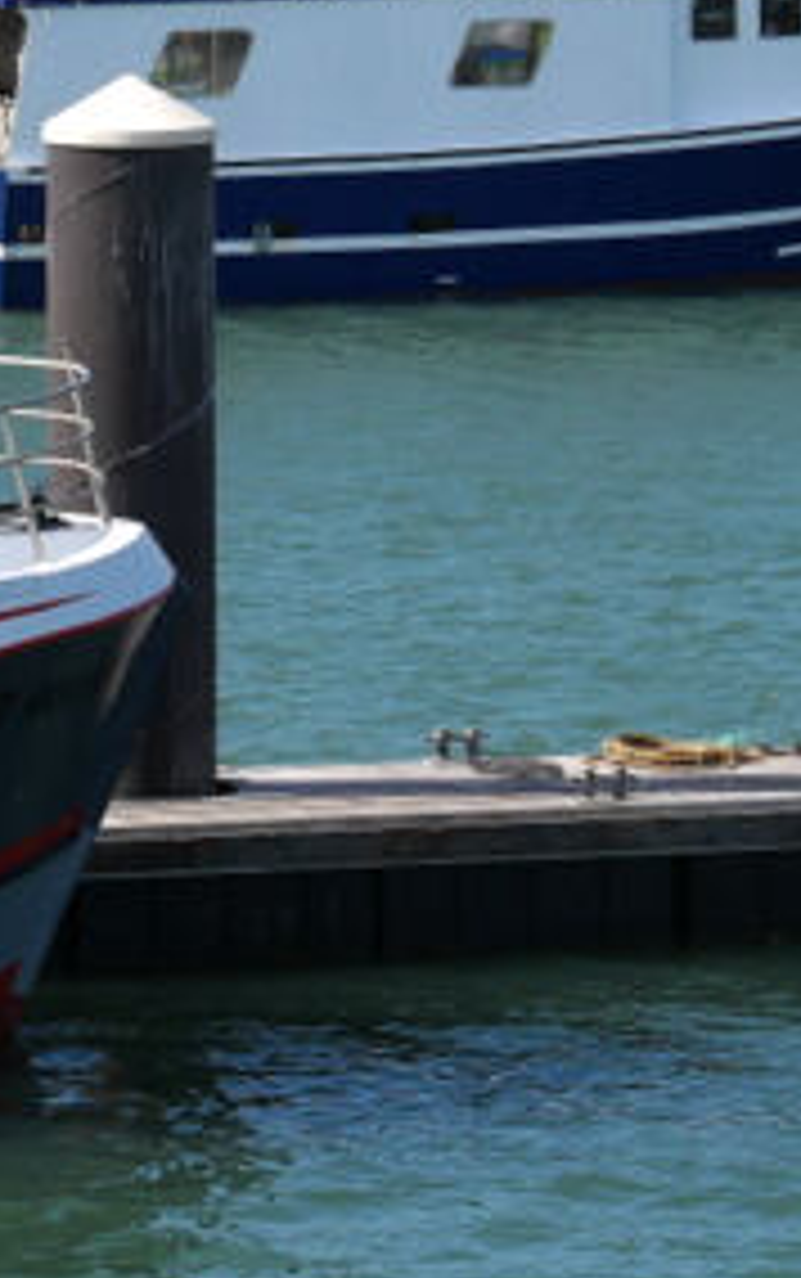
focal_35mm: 358
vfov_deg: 5.8
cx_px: 130
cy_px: -9
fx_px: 12479
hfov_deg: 3.7
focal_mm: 60
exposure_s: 1/500
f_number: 9
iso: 200
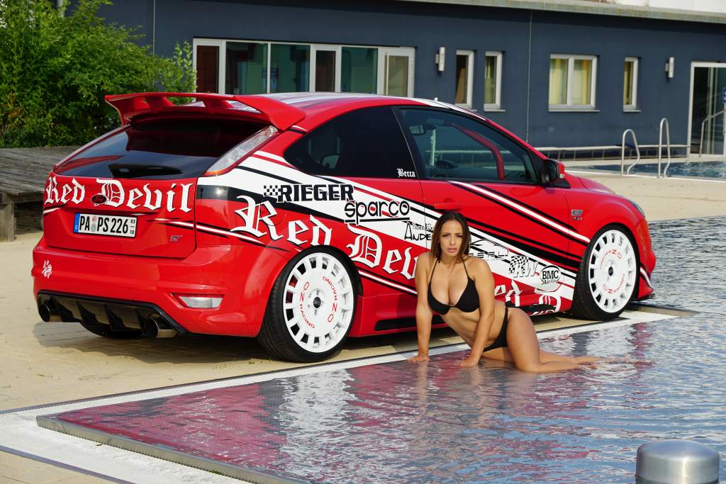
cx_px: 363
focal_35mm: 82
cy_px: 242
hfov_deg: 24.6
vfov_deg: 16.6
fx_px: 1664
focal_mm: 55
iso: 100
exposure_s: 1/160
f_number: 6.3
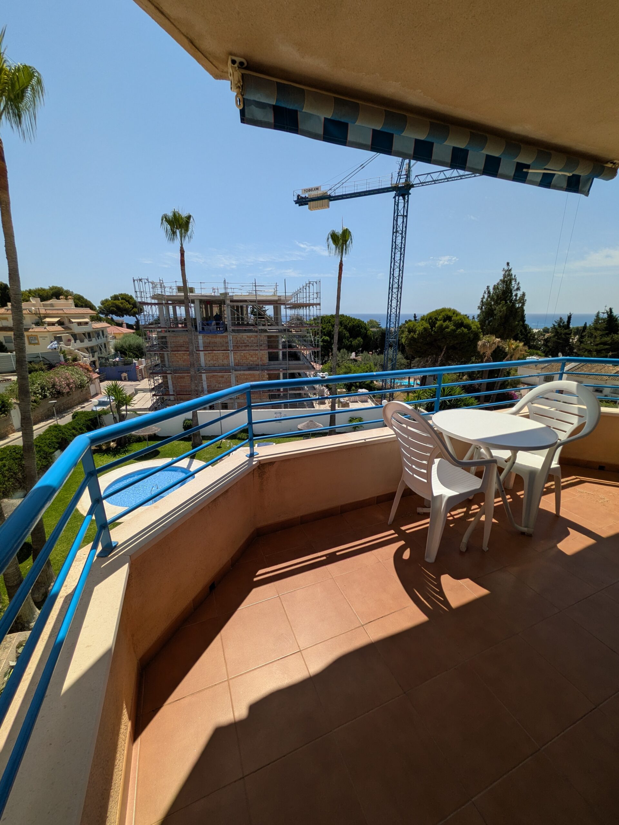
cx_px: 310
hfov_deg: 85.7
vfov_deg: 102.1
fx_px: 334
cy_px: 412
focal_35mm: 14
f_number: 2.2
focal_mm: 1.83
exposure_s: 1/3436
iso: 51
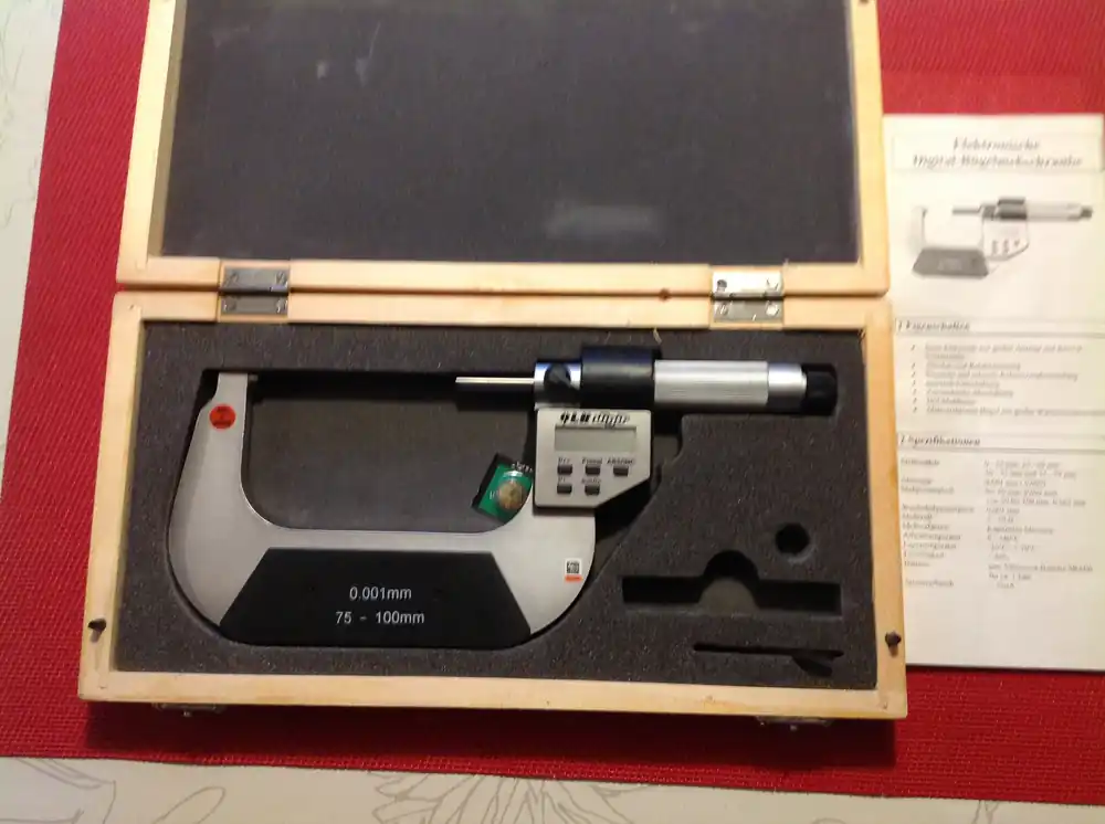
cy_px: 412
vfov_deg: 40.6
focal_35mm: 35
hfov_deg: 52.7
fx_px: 1115
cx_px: 552
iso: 160
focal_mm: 4.28
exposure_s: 1/15
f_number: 2.4
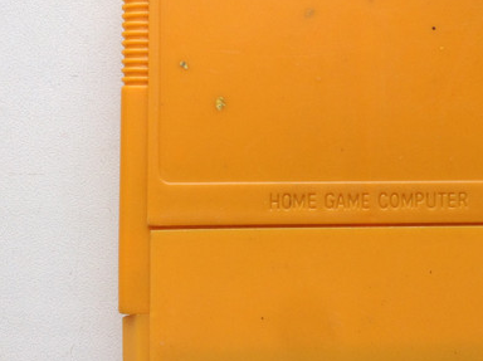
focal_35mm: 55
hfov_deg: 34.1
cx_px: 371
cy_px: 145
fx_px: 766
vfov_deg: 26.4
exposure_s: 1/100
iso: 40
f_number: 2.4
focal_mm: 3.3
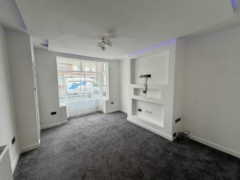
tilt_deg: -5.3
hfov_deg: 102.1
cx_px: 120
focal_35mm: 14
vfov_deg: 85.7
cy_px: 90
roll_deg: +0.8
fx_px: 97
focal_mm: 2.22
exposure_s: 1/121
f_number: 2.2
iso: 40
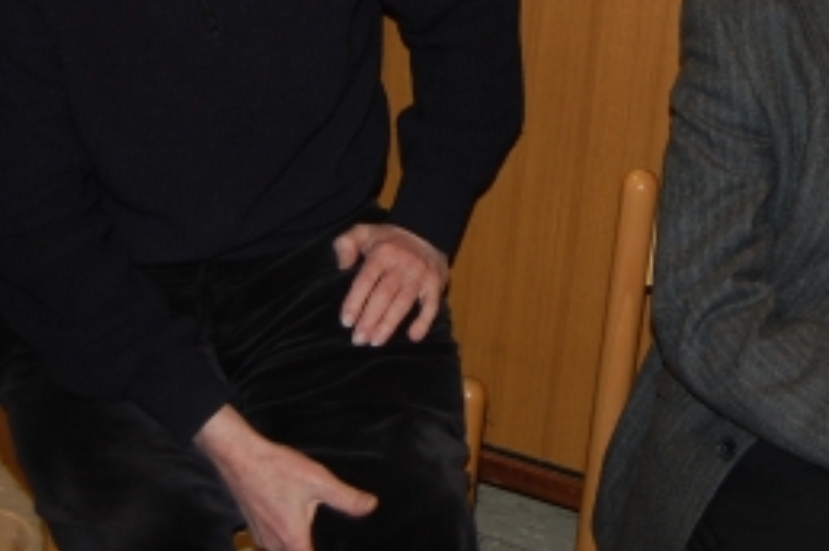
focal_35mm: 87
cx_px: 615
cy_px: 54
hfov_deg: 23.2
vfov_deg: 15.5
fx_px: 2001
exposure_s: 1/60
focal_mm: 30
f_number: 4.2
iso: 400
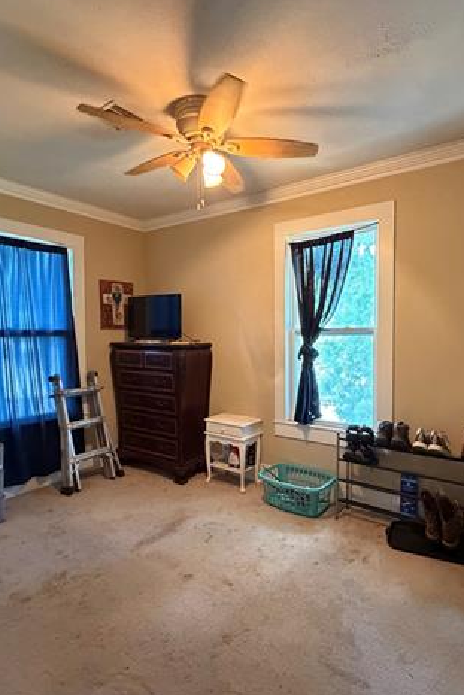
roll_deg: +0.3
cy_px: 345
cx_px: 258
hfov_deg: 61.8
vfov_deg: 84.0
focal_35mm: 20
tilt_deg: -3.6
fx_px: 386
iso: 1000
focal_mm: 2.22
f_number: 2.2
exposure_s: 1/60
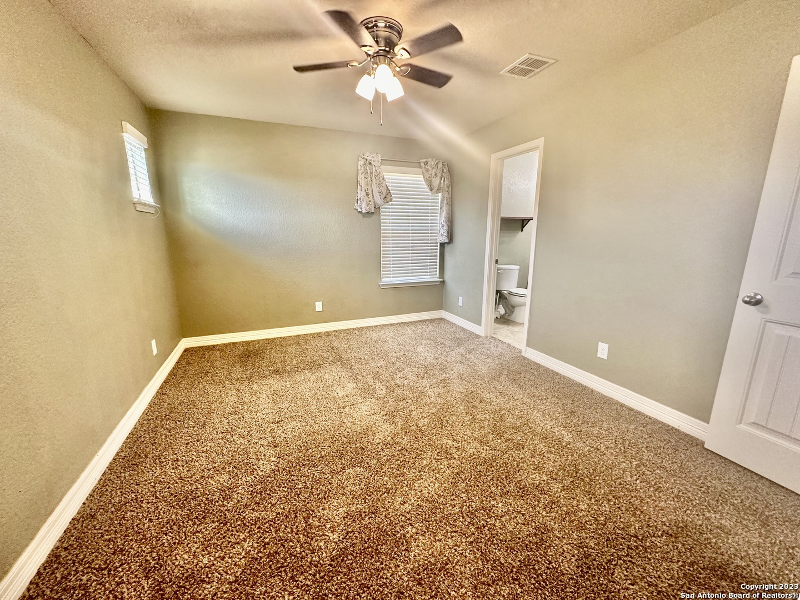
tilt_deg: -12.1
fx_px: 324
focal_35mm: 14
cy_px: 300
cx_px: 400
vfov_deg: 85.7
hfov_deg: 102.1
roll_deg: +0.0
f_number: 2.2
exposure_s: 1/60
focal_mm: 2.22
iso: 320
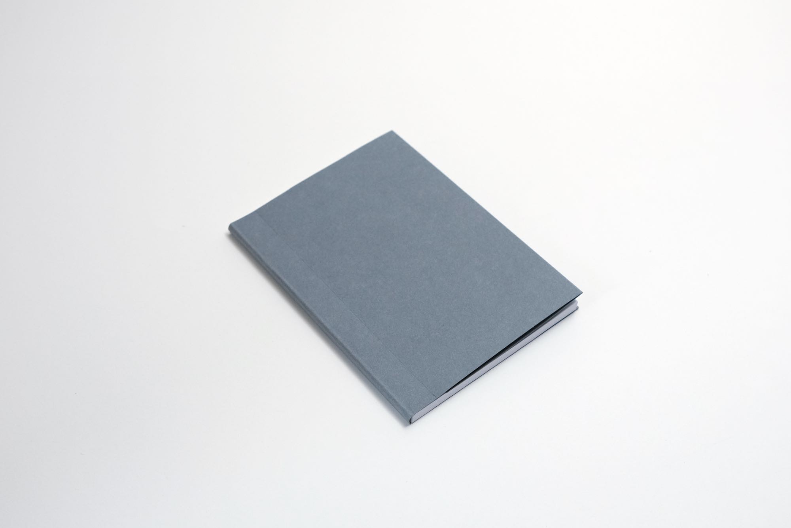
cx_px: 396
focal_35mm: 35
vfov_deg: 37.9
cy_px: 264
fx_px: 769
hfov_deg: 54.4
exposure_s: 1/250
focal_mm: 23
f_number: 4
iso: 1600
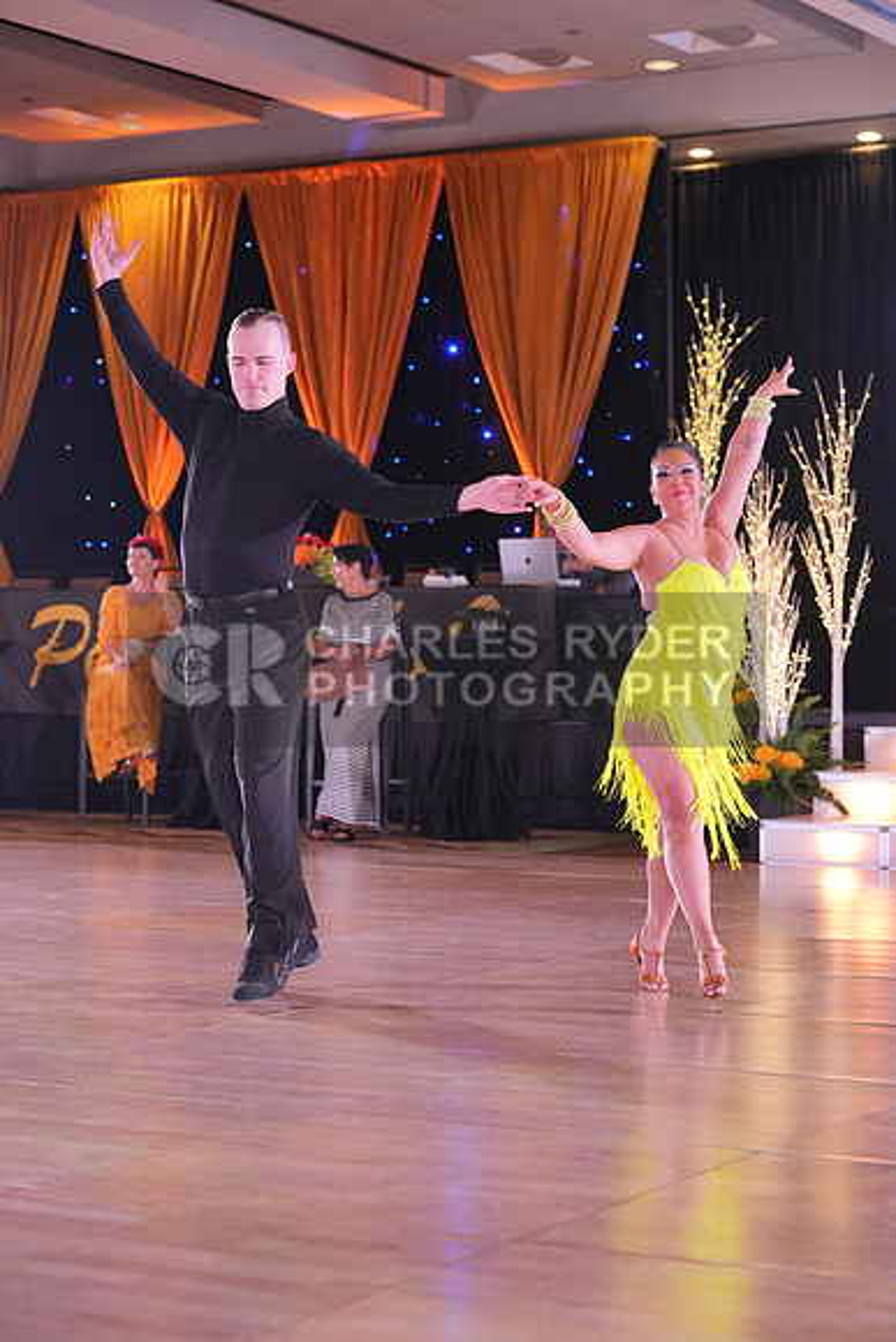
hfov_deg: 18.2
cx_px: 448
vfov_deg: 27.0
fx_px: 2798
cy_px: 671
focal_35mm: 75
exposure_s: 1/400
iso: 3200
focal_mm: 75
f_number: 4
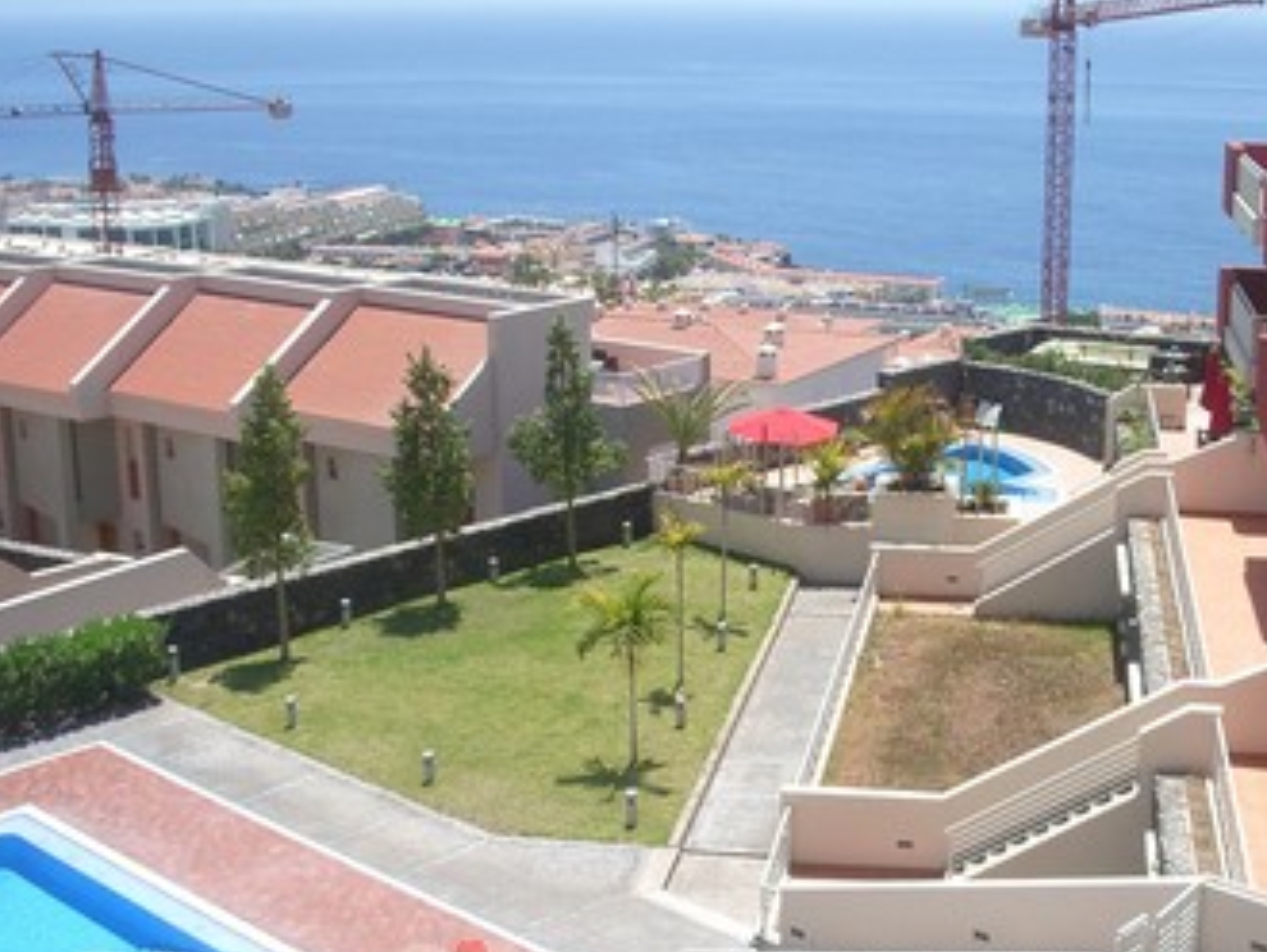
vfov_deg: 27.5
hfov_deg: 35.8
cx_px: 829
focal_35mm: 53
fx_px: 1941
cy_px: 585
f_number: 4.3
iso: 80
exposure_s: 1/500
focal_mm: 5.8
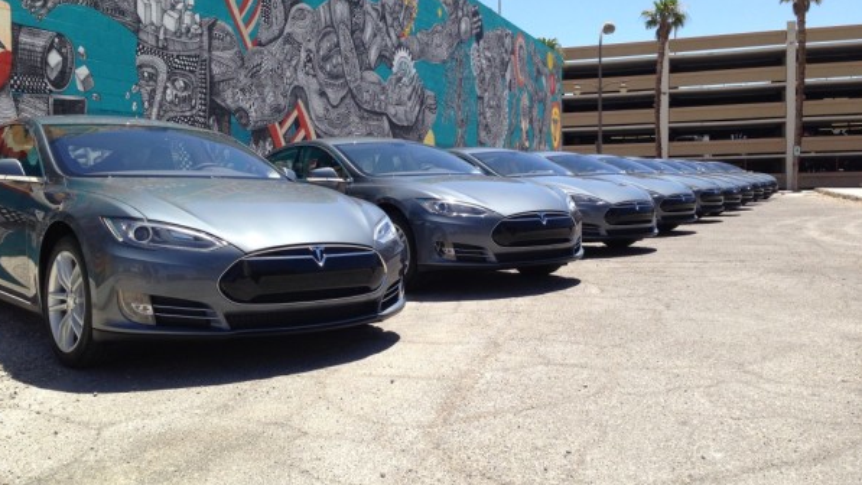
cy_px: 203
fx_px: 846
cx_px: 424
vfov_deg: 31.9
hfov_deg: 54.0
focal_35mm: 37
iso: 50
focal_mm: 4.12
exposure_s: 1/1106
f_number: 2.4
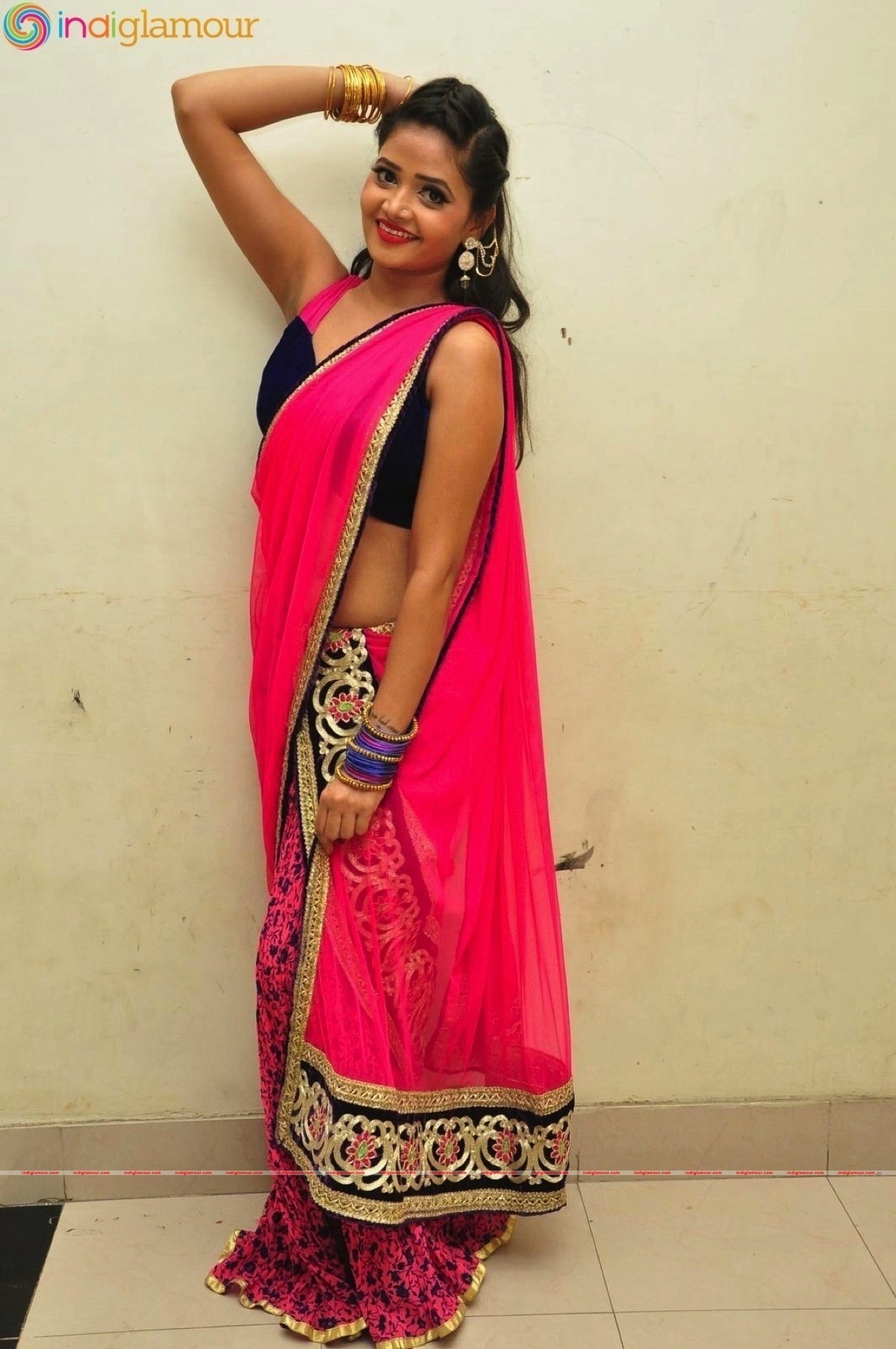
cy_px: 674
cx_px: 448
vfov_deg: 43.6
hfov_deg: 29.8
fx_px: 1684
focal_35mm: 45
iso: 1600
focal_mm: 30
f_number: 7.1
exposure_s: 1/125
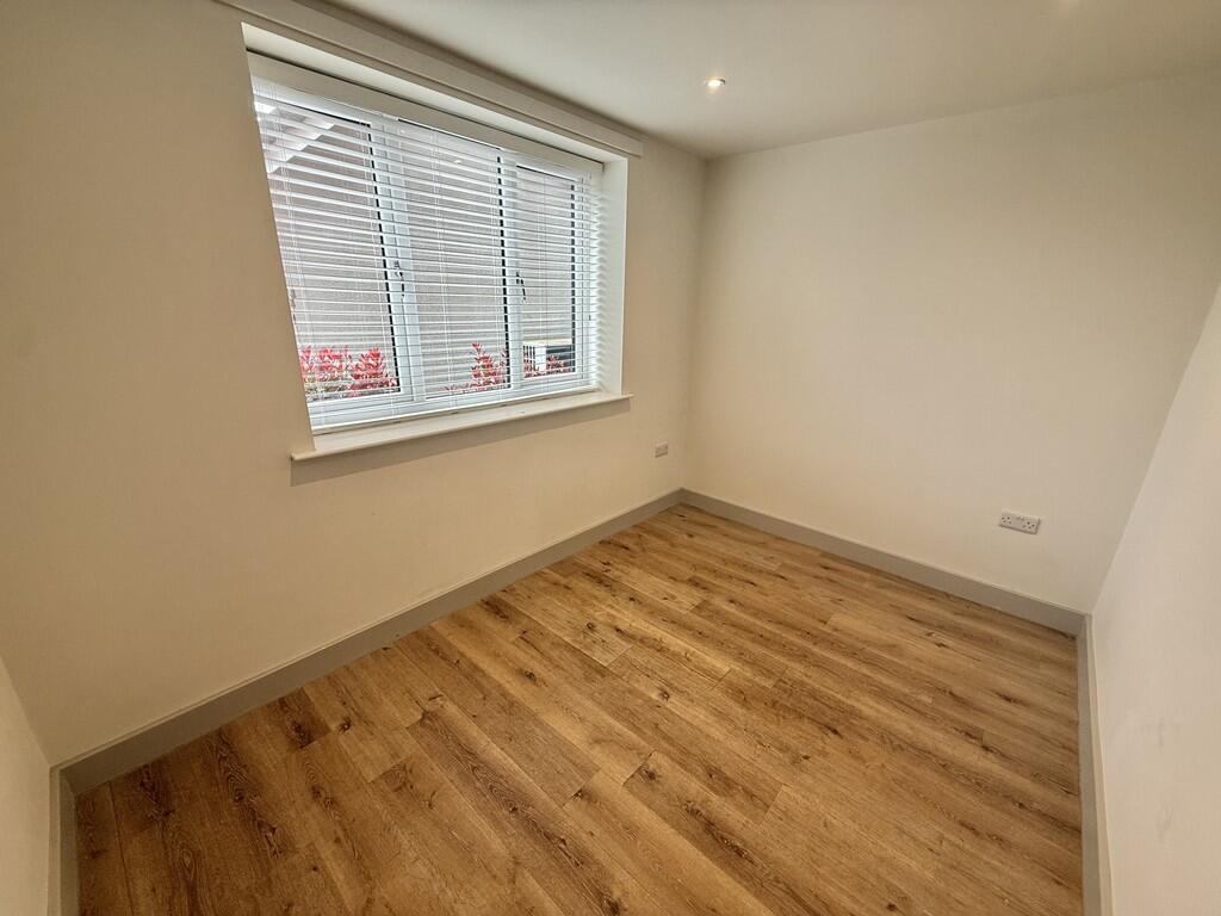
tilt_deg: -18.8
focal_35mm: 14
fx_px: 494
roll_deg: -1.4
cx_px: 610
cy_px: 458
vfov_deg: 85.7
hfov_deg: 102.1
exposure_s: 1/100
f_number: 2.2
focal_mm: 2.22
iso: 64
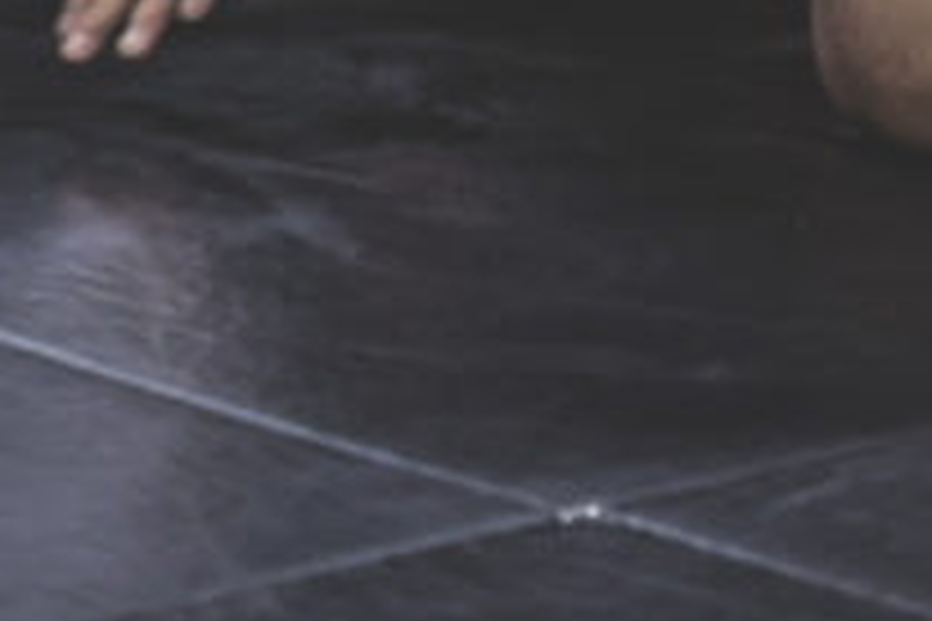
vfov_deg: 5.4
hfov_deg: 8.1
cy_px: -644
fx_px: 6394
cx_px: -689
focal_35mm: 247
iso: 2500
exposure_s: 1/160
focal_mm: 50
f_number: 4.2
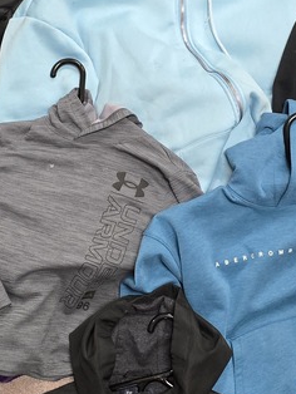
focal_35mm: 75
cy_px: 89
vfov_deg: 25.6
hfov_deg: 19.7
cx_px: 153
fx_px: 854
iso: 800
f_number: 1.7
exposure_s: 1/120
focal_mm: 6.3
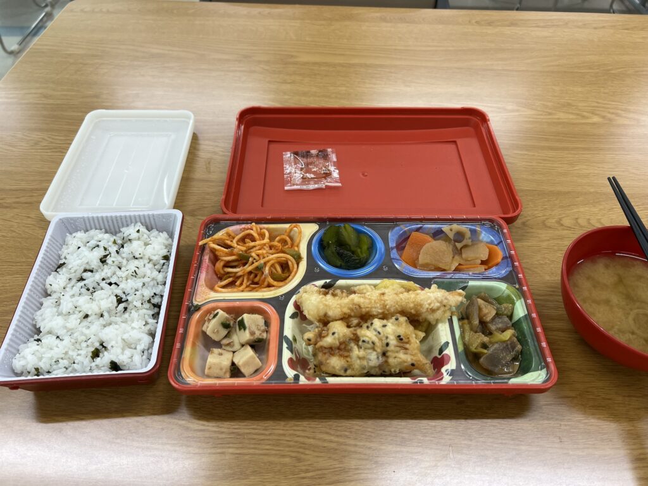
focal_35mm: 26
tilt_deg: -48.9
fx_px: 487
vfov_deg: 53.1
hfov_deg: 67.3
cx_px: 324
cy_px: 243
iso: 64
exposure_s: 1/121
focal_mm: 5.7
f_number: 1.5
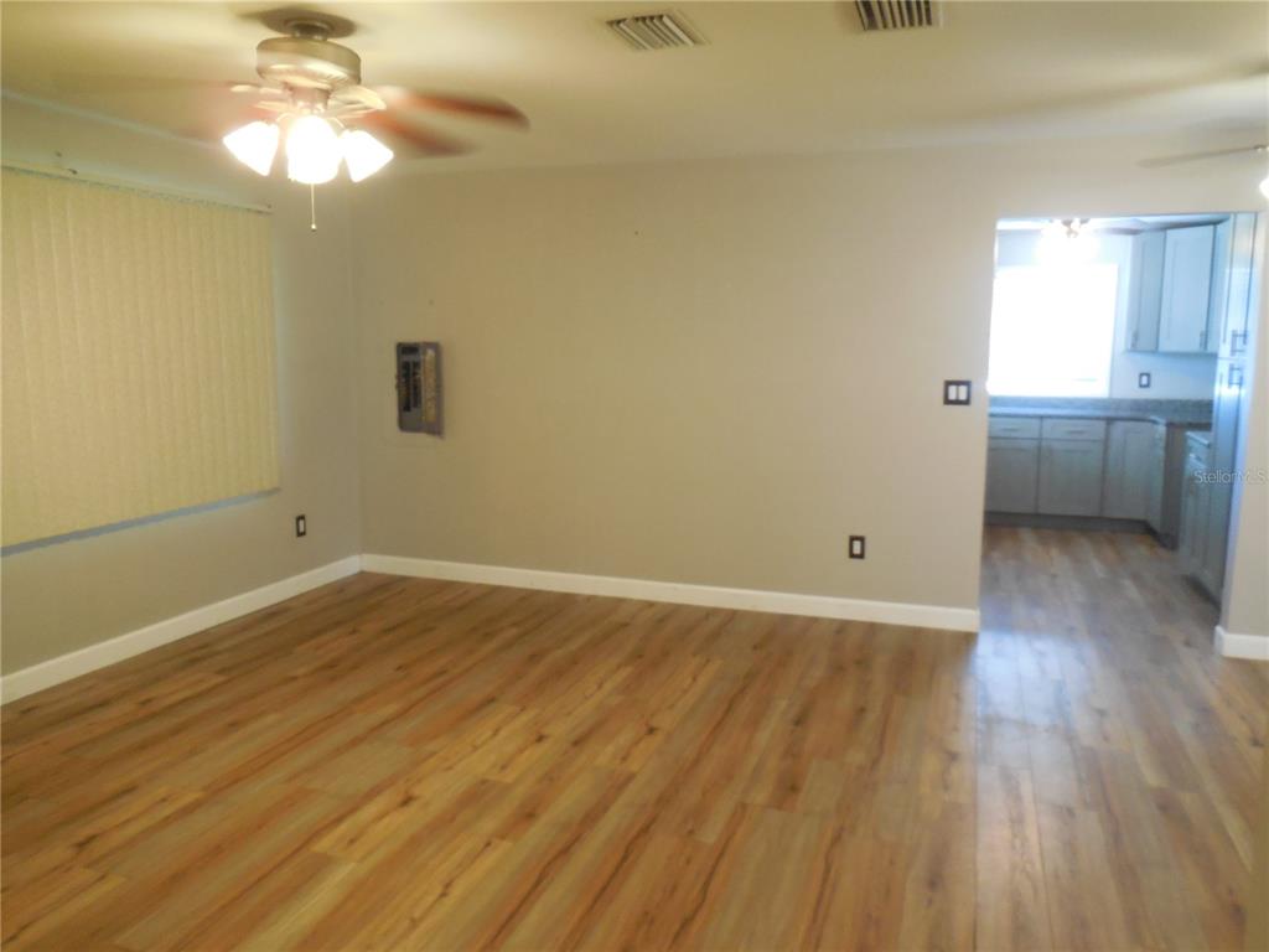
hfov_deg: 69.4
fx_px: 916
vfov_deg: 54.9
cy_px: 476
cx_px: 634
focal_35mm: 25
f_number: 3.1
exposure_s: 1/25
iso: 400
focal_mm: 4.5
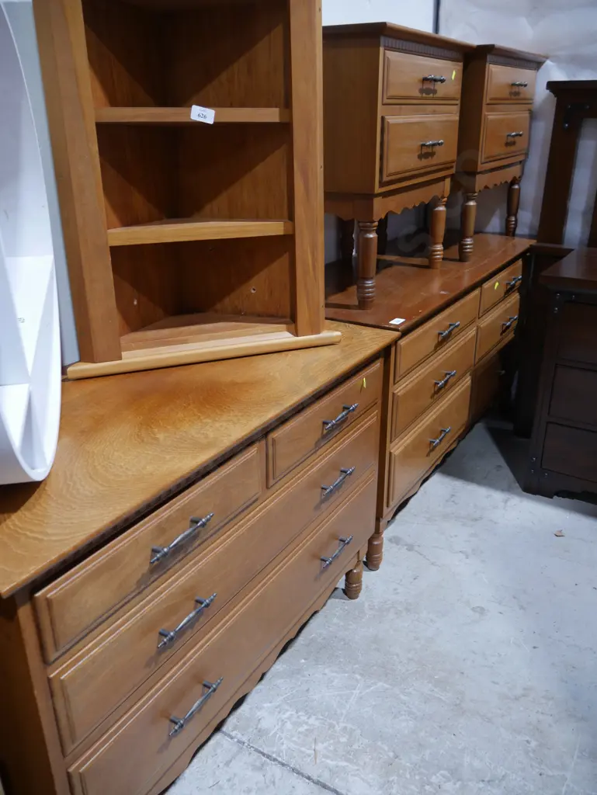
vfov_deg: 63.4
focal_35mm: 28
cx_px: 298
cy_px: 398
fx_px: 643
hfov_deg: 49.8
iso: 400
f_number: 3.5
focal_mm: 14
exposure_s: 1/60
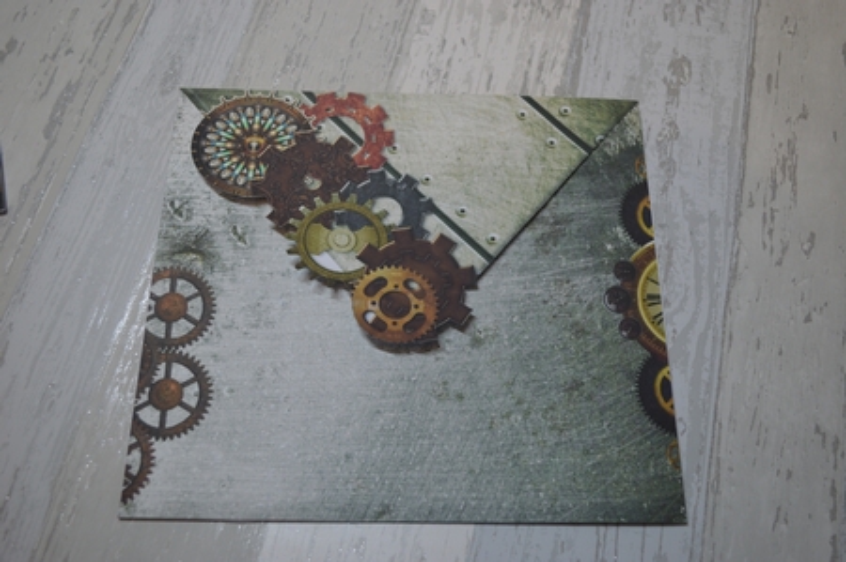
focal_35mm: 33
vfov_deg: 39.9
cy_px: 281
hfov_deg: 57.3
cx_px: 423
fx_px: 775
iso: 400
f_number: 4
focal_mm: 22
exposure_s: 1/50
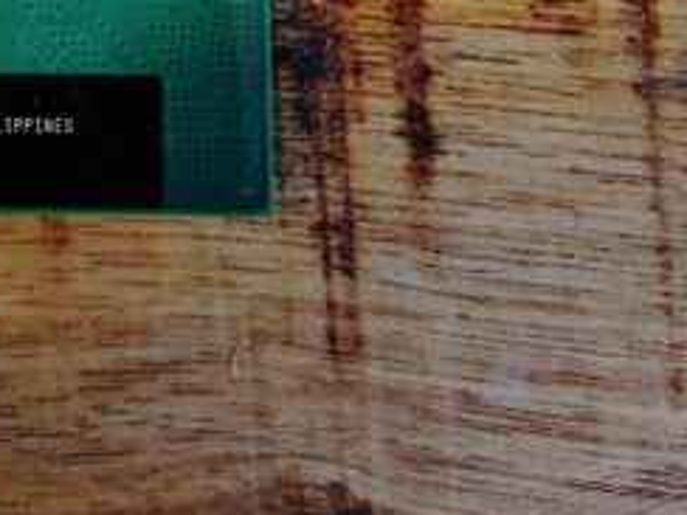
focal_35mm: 64
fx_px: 1270
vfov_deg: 21.4
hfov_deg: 27.9
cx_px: -45
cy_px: -87
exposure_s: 1/100
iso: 250
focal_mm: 4.81
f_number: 1.8
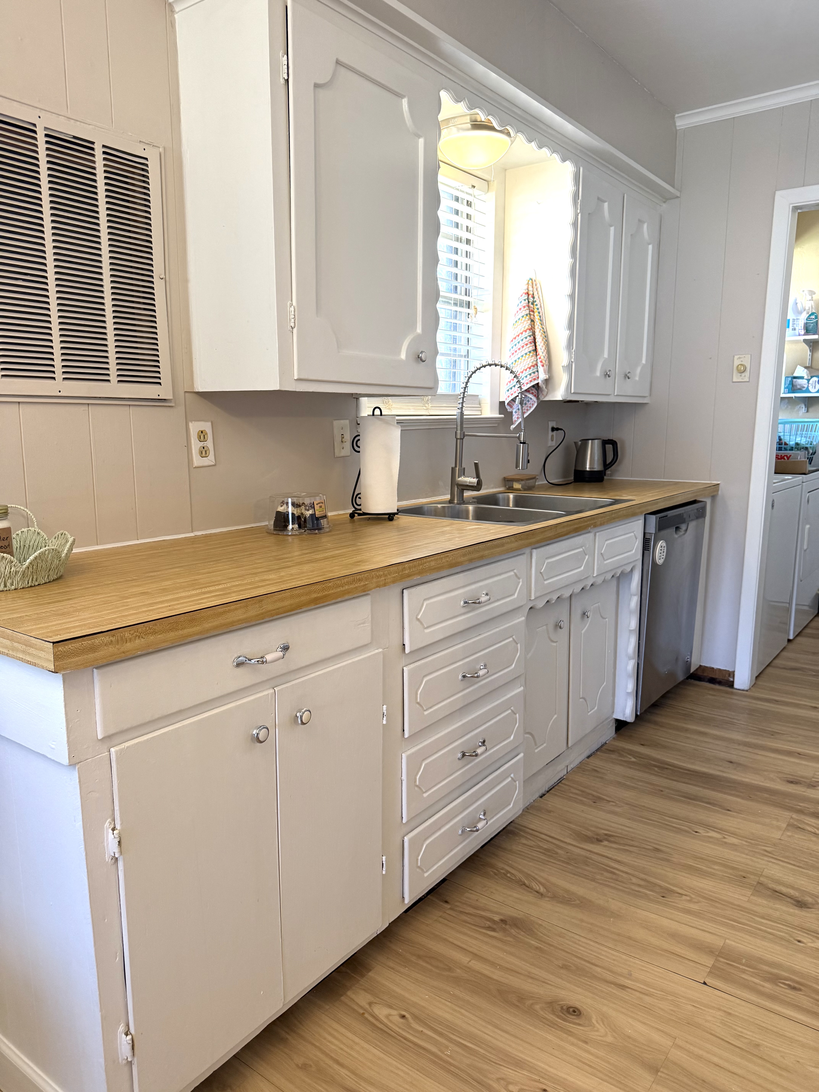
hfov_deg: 56.8
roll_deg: +0.7
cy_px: 546
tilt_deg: -8.4
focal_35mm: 24
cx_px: 410
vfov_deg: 71.6
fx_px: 757
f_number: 1.78
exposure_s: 1/120
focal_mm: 6.76
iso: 250
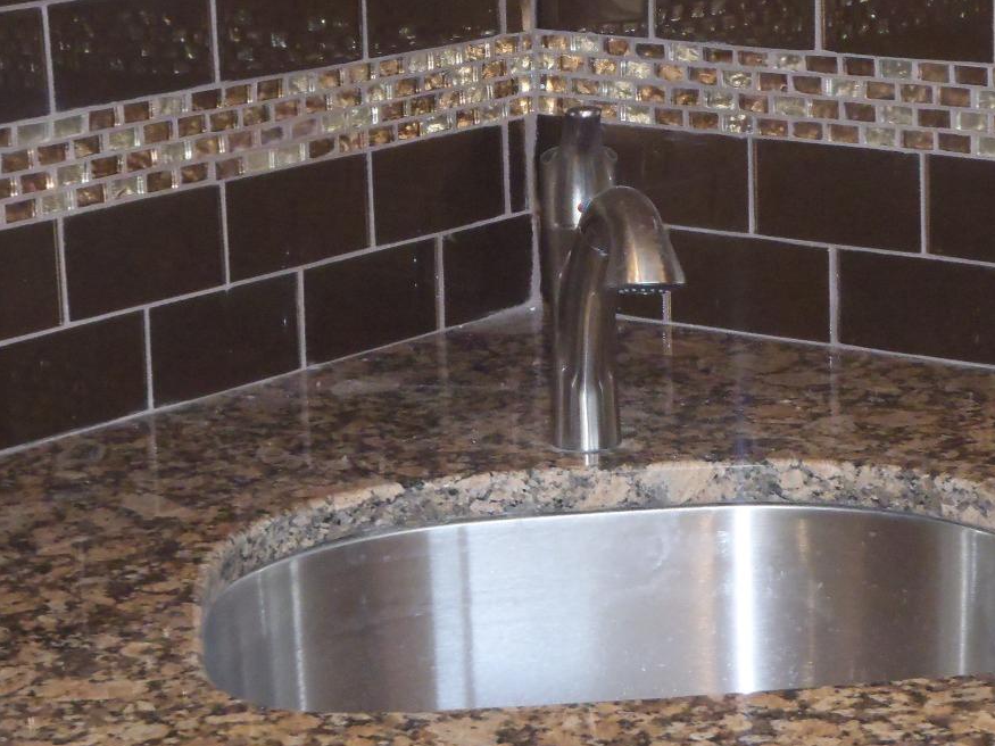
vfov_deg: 13.8
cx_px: 635
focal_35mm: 107
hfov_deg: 18.3
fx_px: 3075
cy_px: 302
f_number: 4.7
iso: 500
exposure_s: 1/60
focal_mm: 11.76
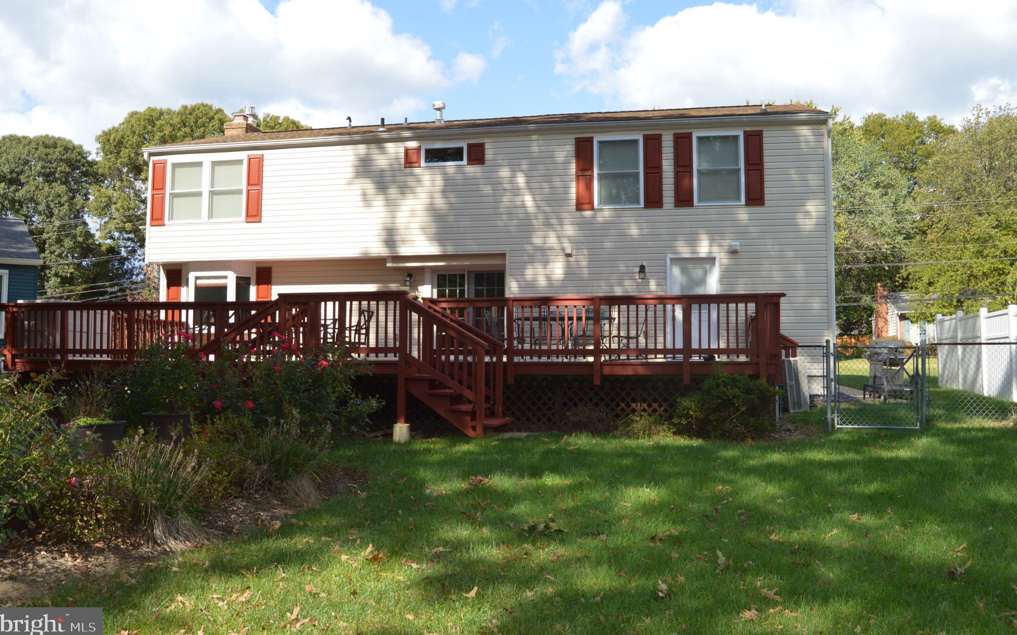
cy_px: 301
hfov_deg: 61.2
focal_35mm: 31
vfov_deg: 40.6
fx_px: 859
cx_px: 507
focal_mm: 20
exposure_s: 1/200
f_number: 7.1
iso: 100
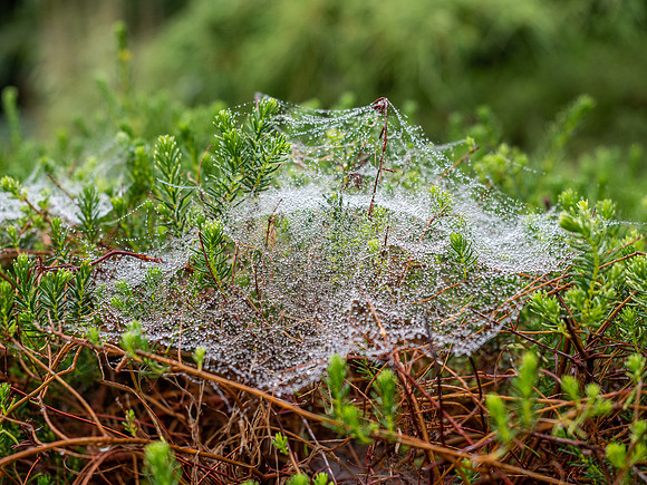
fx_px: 1495
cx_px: 324
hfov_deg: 24.4
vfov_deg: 18.4
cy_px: 242
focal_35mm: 80
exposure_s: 1/80
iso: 200
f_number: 4
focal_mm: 40
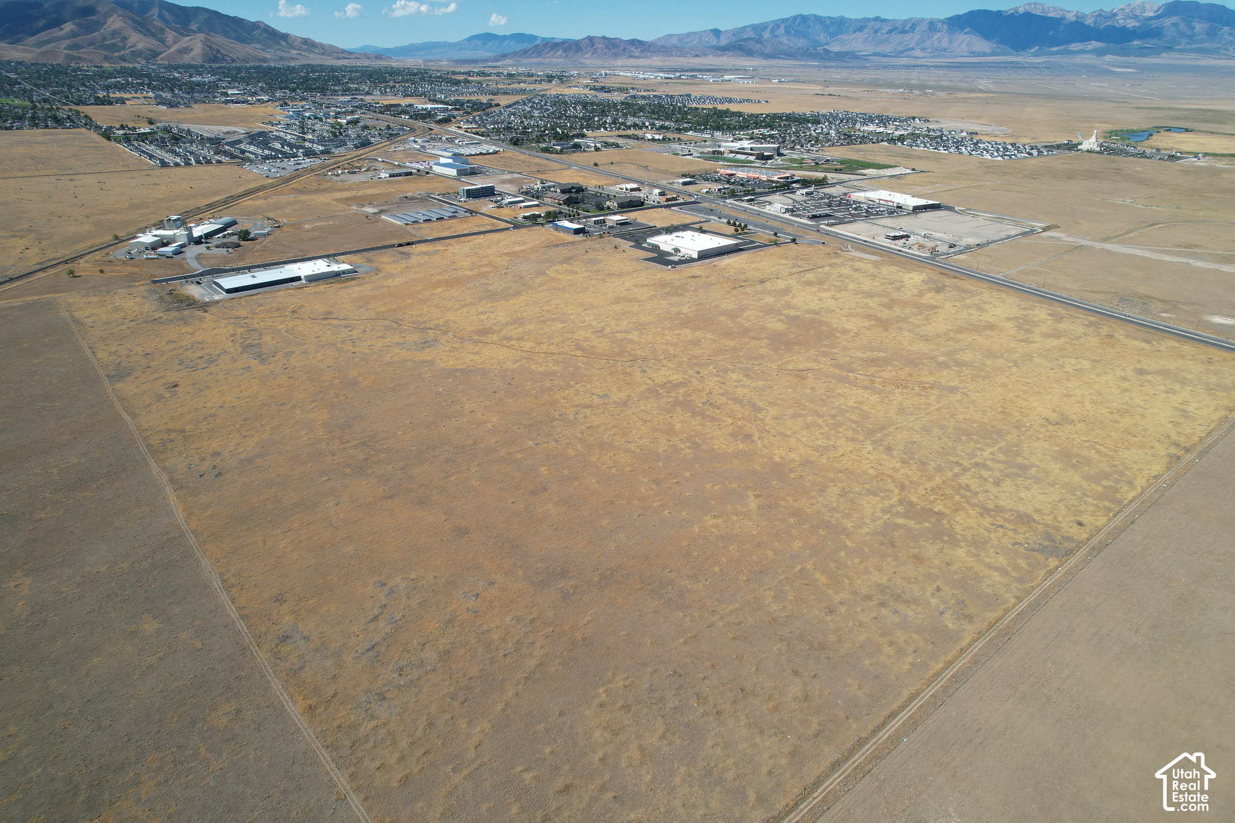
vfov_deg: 57.2
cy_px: 412
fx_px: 755
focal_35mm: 22
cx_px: 618
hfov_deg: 78.6
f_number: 2.8
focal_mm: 8.38
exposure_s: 1/2000
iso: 100
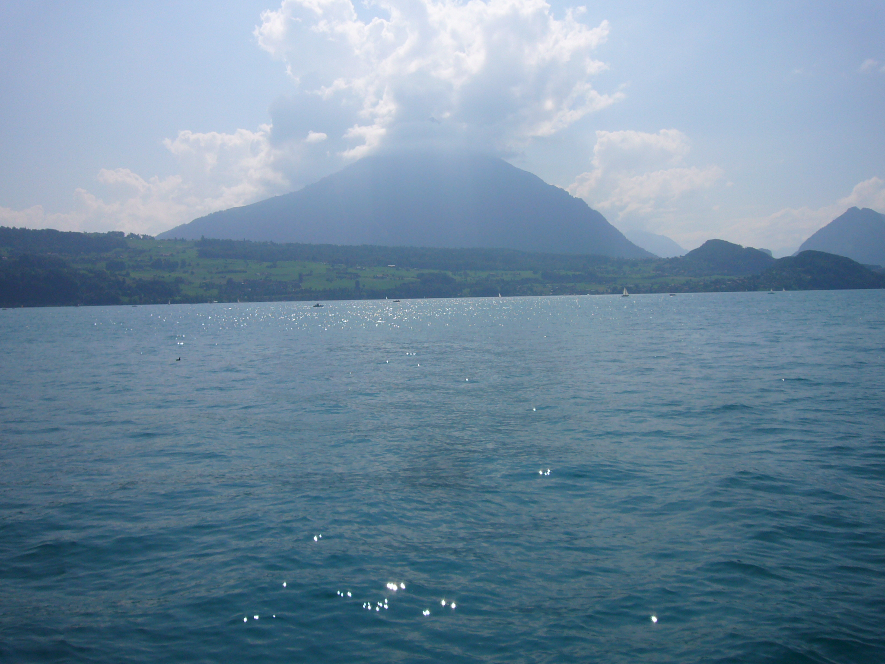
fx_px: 818
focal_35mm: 32
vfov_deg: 44.2
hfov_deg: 56.8
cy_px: 332
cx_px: 442
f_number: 5.6
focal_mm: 4.6
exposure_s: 1/1000
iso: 80
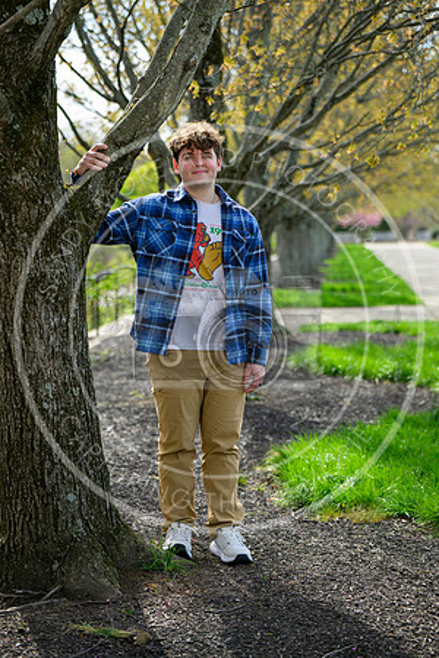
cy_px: 329
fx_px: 1573
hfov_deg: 15.9
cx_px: 220
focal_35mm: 86
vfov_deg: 23.6
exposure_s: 1/800
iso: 250
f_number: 2.8
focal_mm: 86
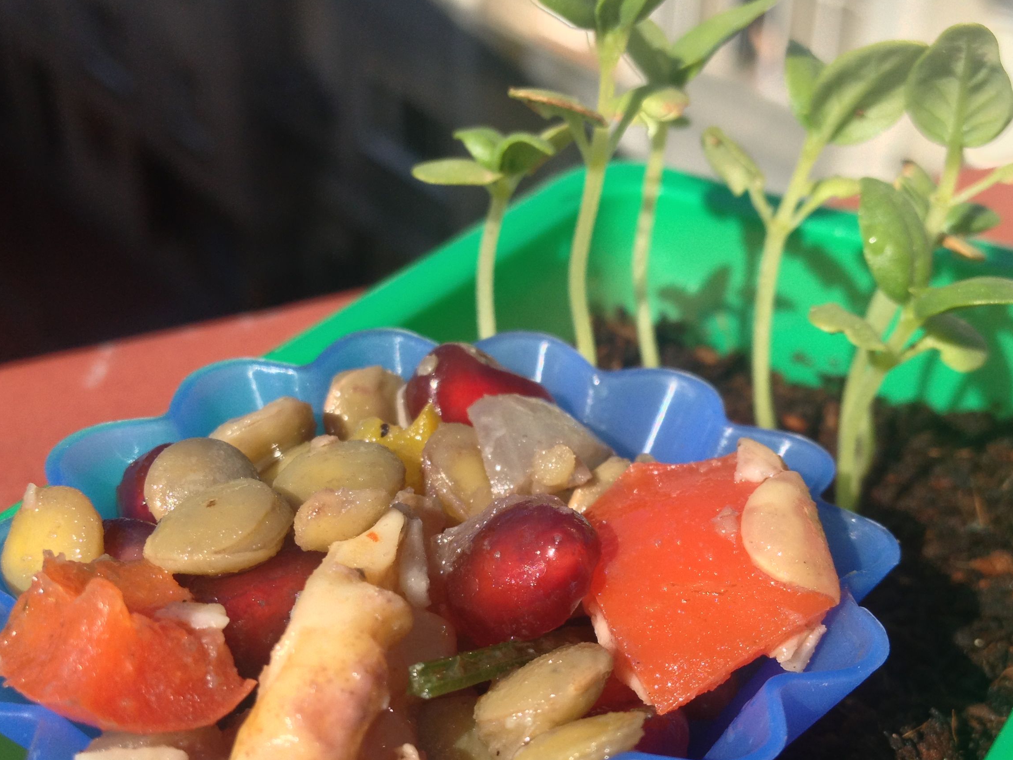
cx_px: 523
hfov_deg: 38.2
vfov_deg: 29.0
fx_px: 1463
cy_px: 467
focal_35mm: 50
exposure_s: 1/1227
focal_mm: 4.28
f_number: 2.4
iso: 50
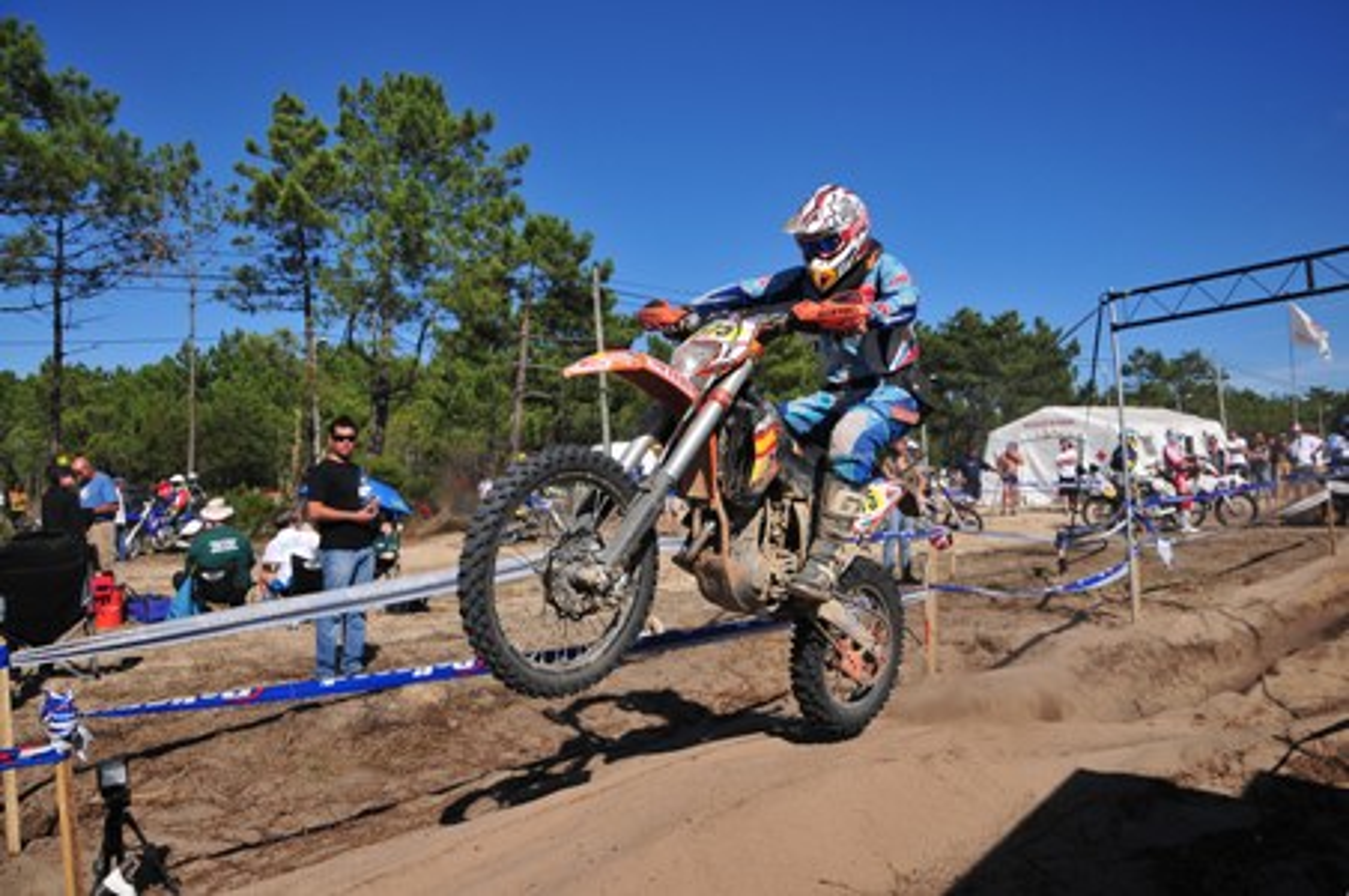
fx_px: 1235
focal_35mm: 33
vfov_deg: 39.9
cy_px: 448
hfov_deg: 57.3
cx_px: 674
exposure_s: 1/2000
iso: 200
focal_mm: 22
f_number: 5.6
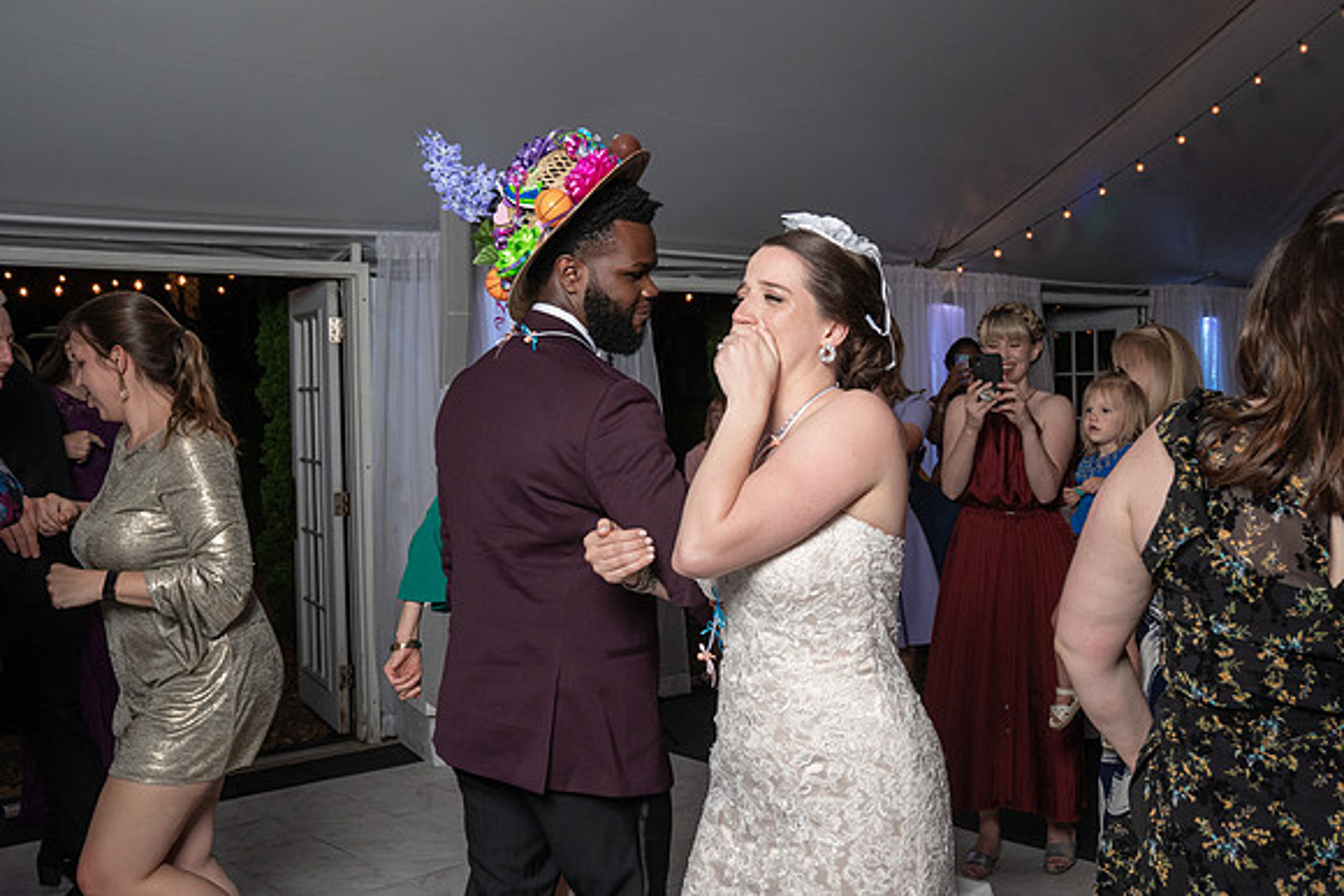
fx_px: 1476
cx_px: 799
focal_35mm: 40
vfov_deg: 33.8
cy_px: 431
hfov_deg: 48.7
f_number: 5.6
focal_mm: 30
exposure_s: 1/200
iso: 1600
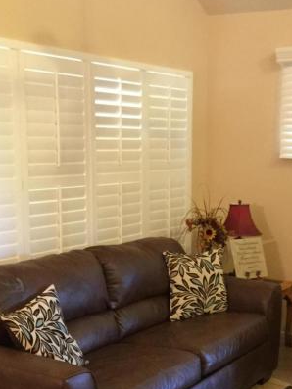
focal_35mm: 60
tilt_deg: -10.3
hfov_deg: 24.2
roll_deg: -0.4
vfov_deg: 32.0
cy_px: 244
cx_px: 209
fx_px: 674
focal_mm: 3.3
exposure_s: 1/15
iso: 400
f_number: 2.4
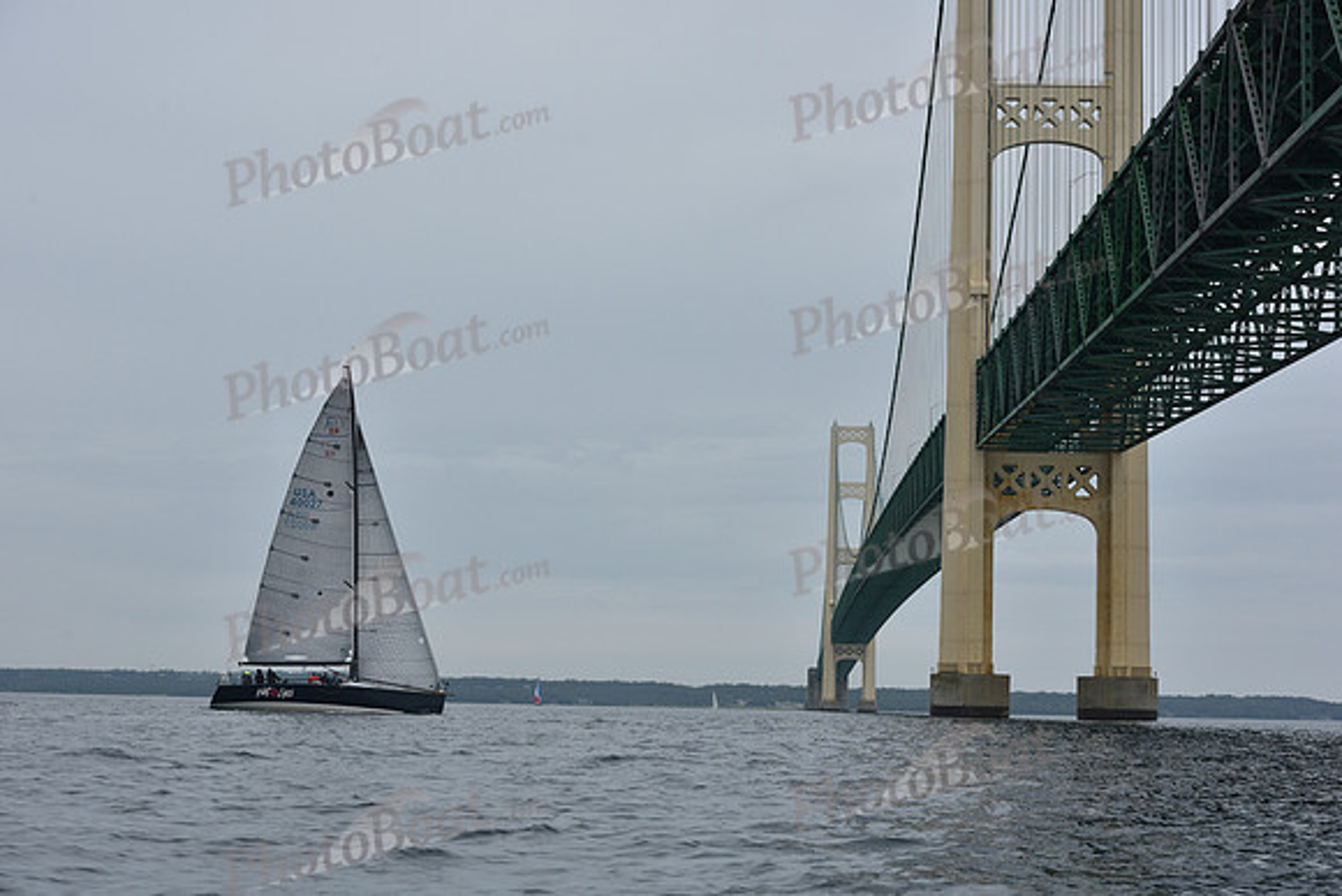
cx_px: 671
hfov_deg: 28.8
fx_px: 2610
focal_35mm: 70
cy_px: 448
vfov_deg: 19.5
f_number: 9
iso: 250
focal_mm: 70
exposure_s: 1/800
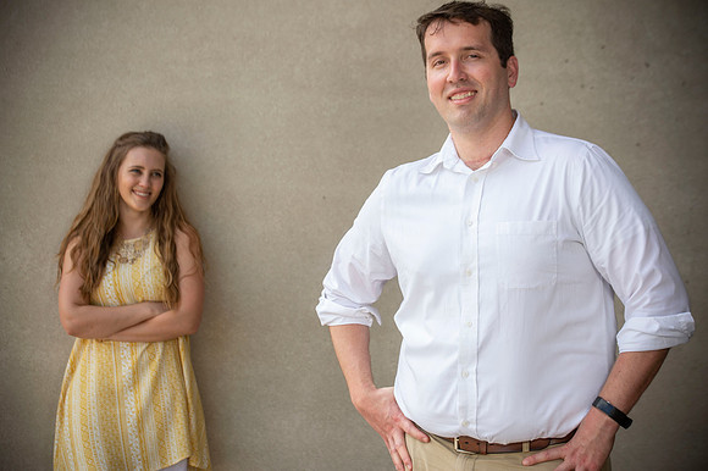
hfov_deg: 24.8
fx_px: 1612
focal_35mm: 82
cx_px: 354
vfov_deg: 16.6
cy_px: 236
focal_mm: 82
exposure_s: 1/250
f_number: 6.3
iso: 250
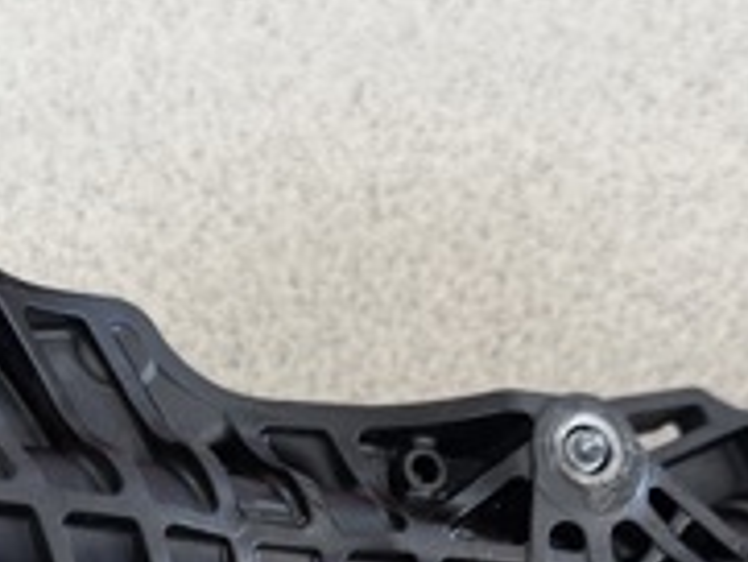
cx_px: 293
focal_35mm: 85
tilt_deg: -74.5
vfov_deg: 16.4
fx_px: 1838
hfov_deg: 23.0
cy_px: 740
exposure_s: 1/121
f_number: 1.78
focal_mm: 6.76
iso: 100
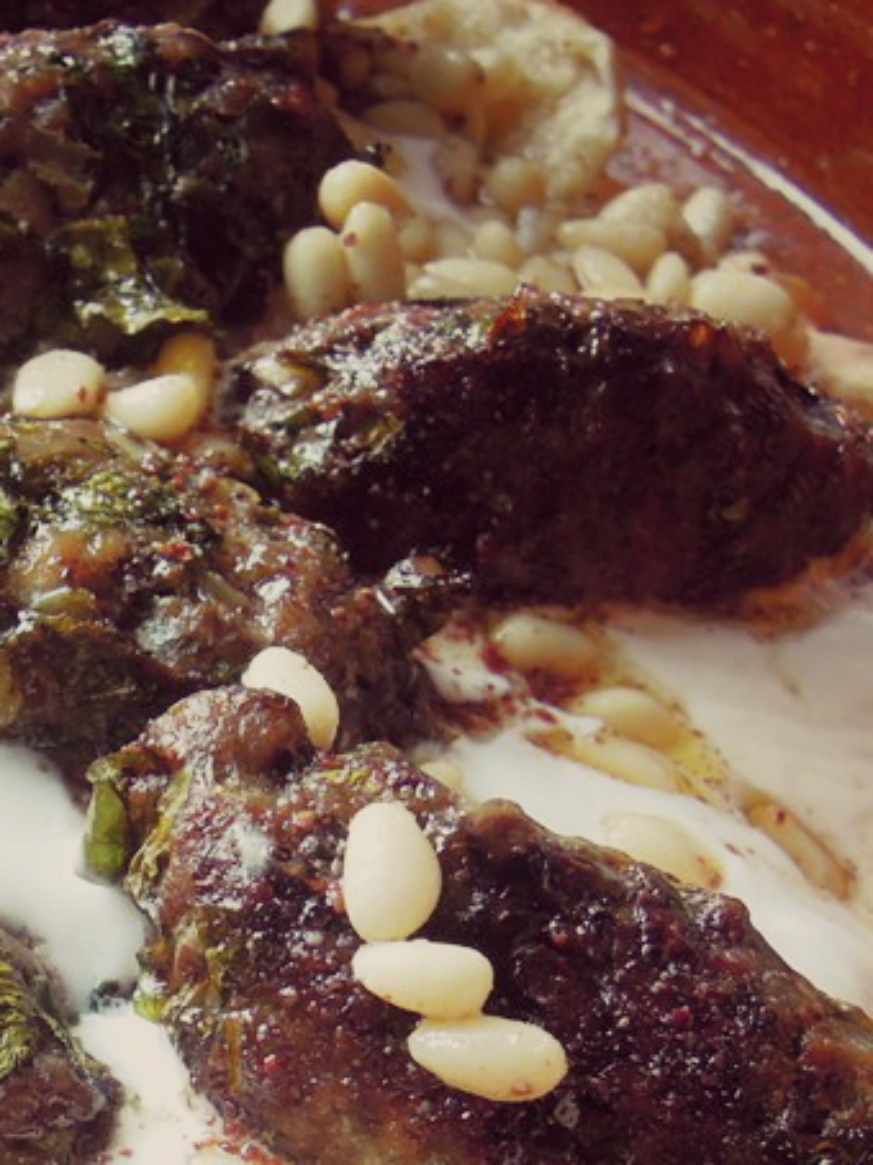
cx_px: -46
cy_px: 1091
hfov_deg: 18.1
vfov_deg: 23.9
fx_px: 2659
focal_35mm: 79
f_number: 3.2
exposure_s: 1/60
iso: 160
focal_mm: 6.3
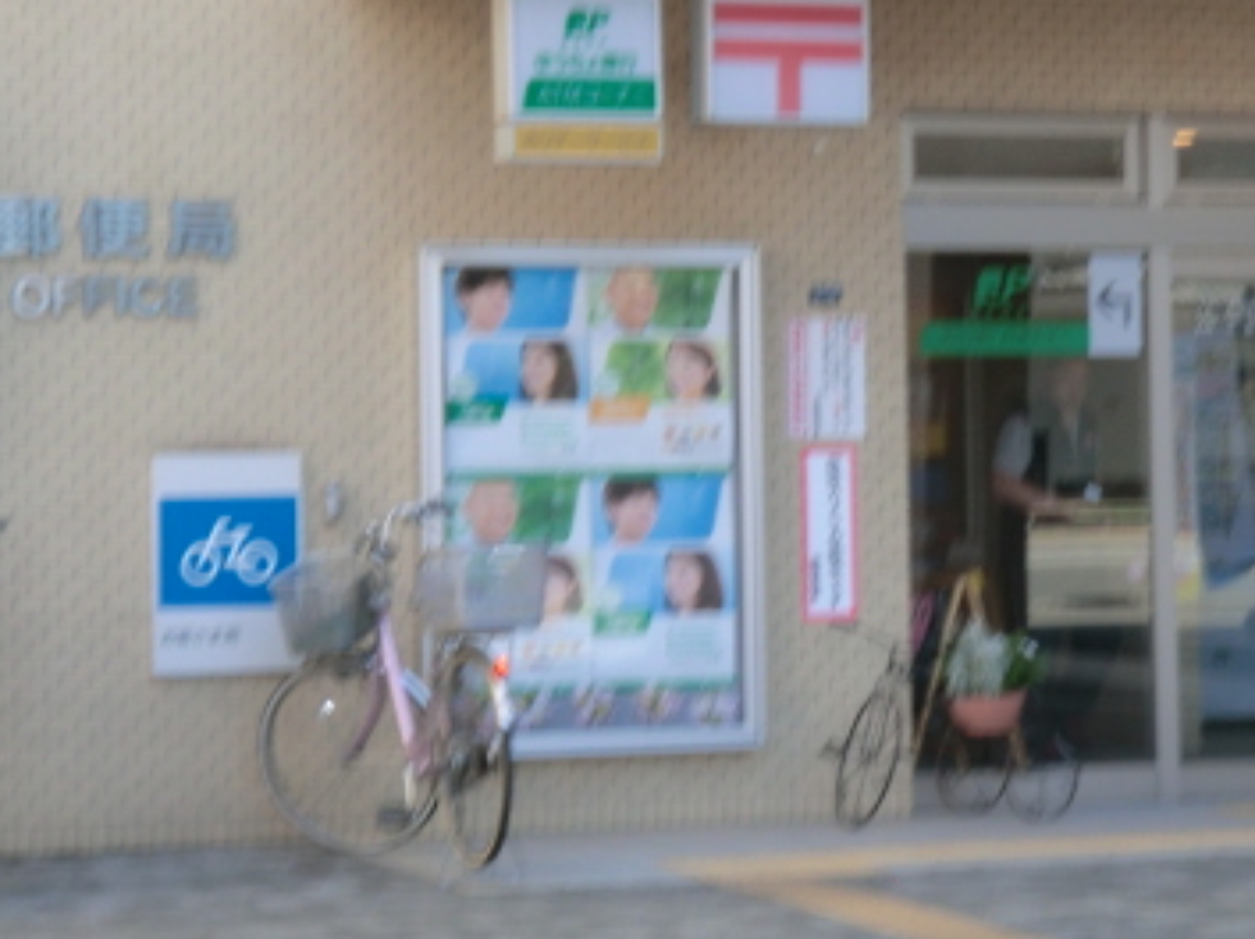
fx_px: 4274
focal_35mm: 118
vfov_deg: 12.5
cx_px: 764
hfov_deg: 16.7
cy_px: 356
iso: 64
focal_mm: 11.7
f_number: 5.3
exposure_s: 1/60
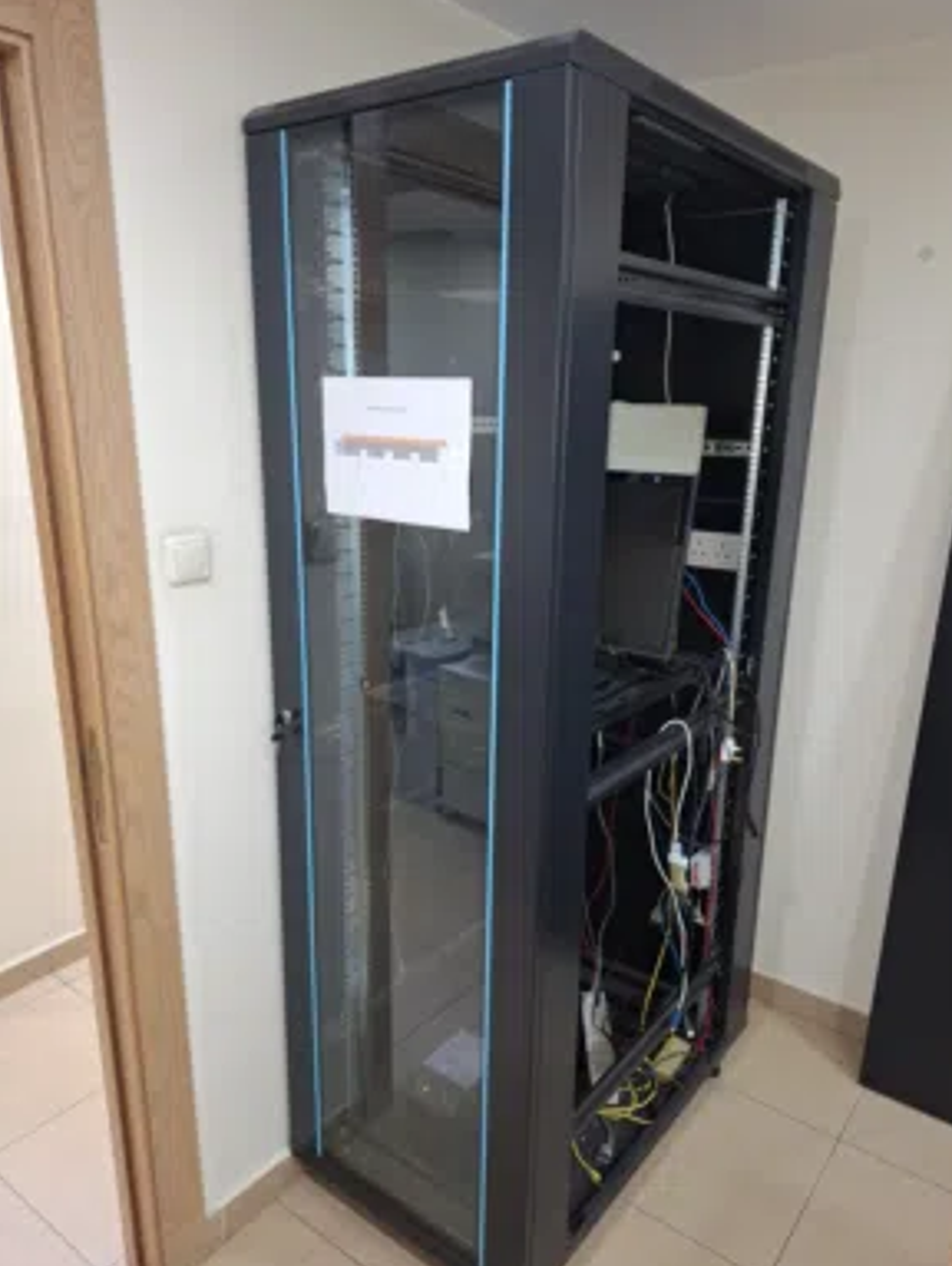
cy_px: 641
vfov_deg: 71.5
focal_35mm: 24
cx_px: 493
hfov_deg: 56.9
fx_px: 879
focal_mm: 5.54
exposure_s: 1/33
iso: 250
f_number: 1.8
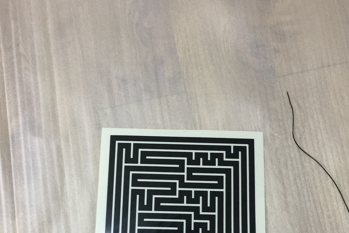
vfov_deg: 31.2
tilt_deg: -78.8
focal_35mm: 41
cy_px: 209
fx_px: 397
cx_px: 177
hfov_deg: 47.4
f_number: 2.2
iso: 125
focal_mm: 4.15
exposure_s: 1/10
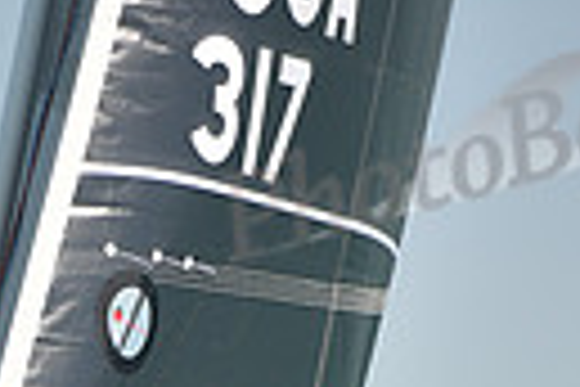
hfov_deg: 2.3
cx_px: -9
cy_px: 857
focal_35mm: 900
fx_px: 14499
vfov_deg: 1.5
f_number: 4.5
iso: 250
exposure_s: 1/800
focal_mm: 200
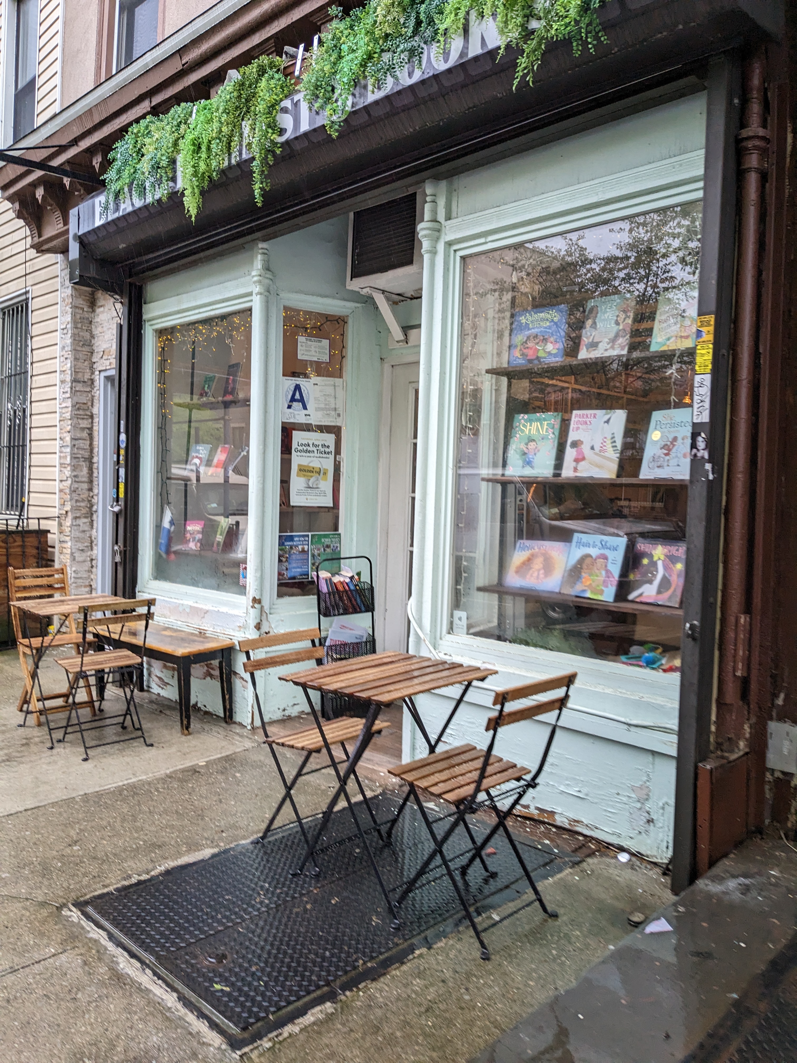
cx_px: 398
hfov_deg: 51.4
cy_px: 532
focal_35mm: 27
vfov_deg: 65.3
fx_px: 829
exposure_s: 1/120
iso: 50
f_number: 1.73
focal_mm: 4.38
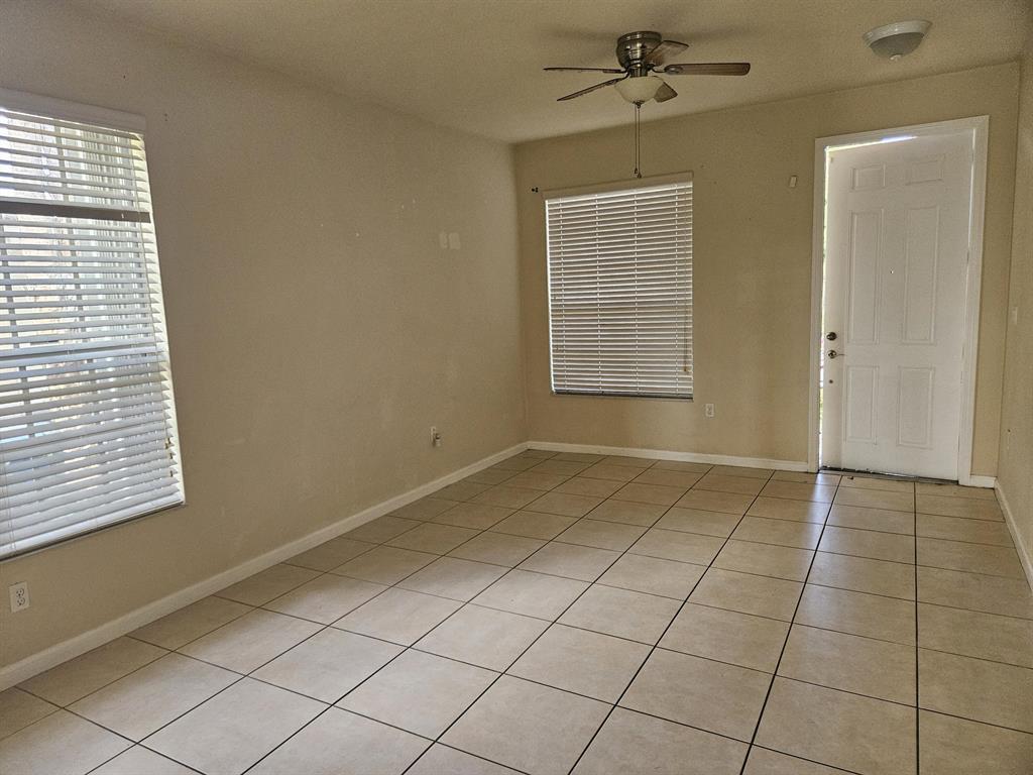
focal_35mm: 23
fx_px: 686
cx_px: 516
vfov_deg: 58.9
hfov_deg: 73.9
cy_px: 388
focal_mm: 5.4
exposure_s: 1/240
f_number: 1.8
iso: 500
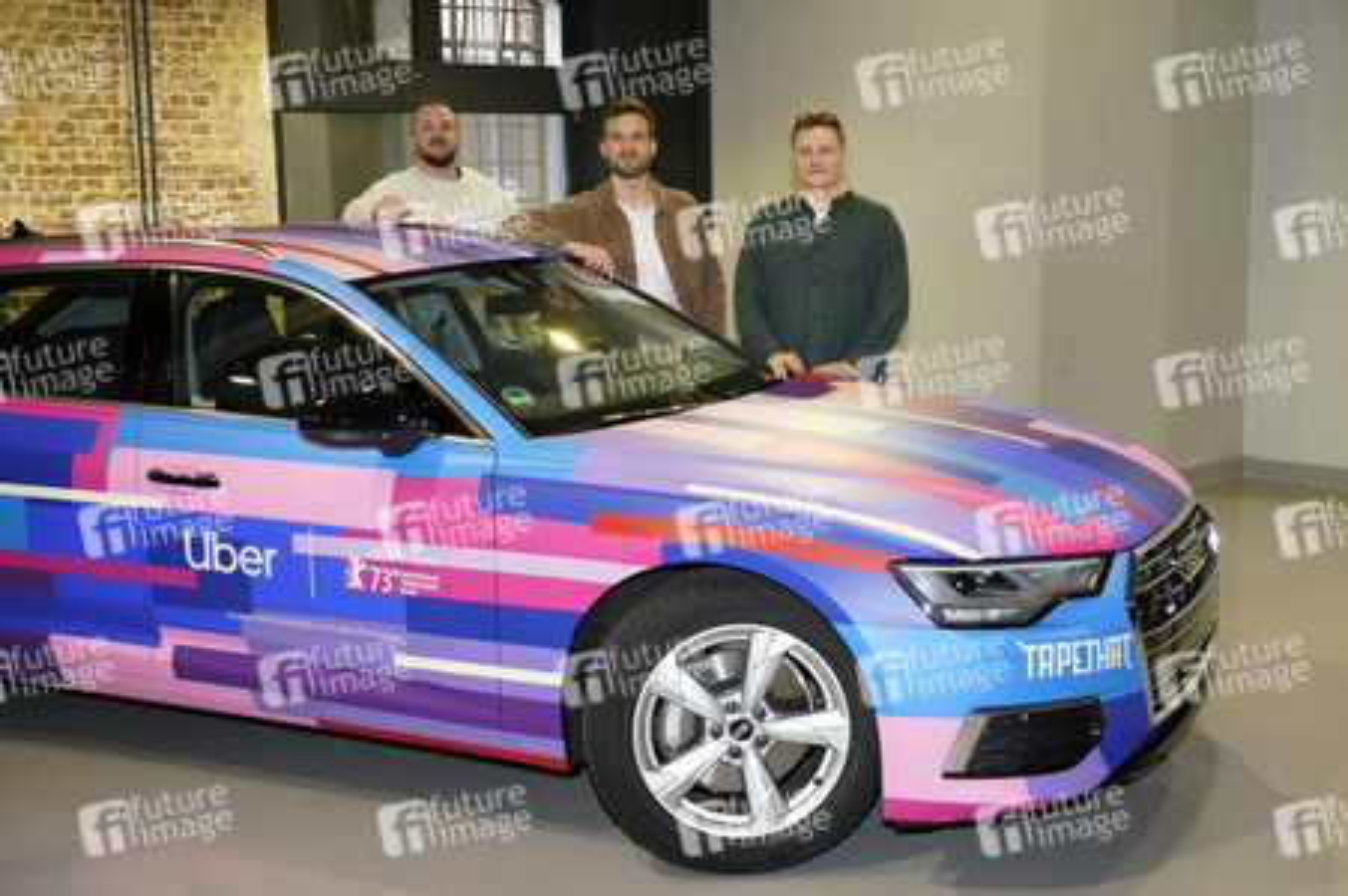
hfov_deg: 43.6
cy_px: 448
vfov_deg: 29.8
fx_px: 1684
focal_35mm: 45
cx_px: 674
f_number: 7.1
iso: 1600
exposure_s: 1/80
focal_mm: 45
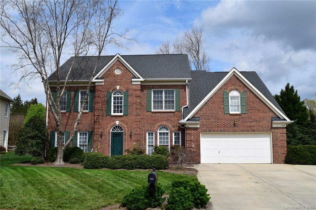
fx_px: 290
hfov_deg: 57.2
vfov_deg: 39.9
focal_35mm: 33
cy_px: 105
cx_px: 158
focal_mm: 22
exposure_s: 1/500
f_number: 11
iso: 220
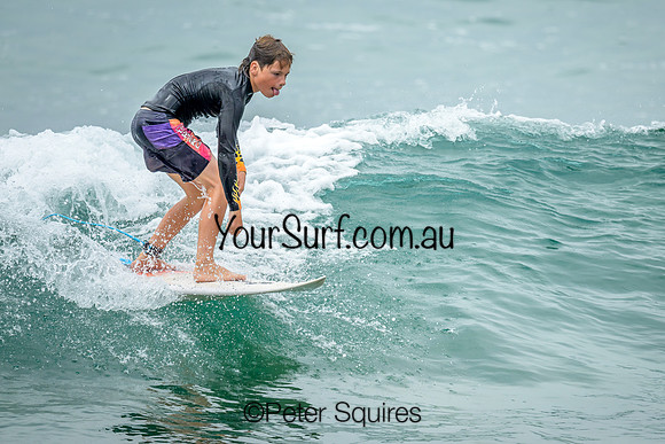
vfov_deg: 1.3
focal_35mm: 1095
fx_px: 20232
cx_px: 346
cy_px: 242
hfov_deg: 1.9
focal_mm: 800
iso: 320
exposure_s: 1/2000
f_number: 6.3
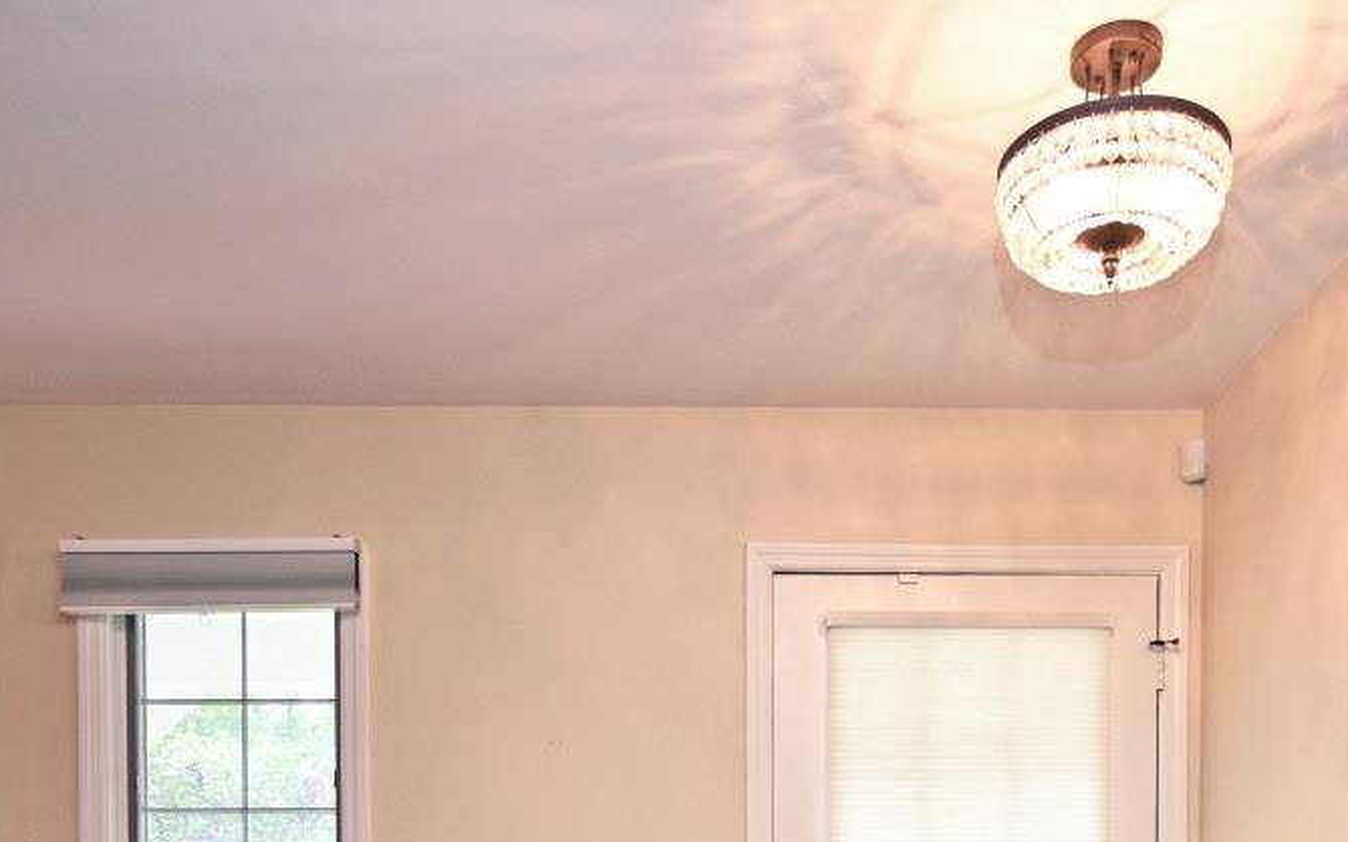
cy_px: 894
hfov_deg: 59.5
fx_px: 1175
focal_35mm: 32
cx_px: 762
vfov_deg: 34.7
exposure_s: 1/60
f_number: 4
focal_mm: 14
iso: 320
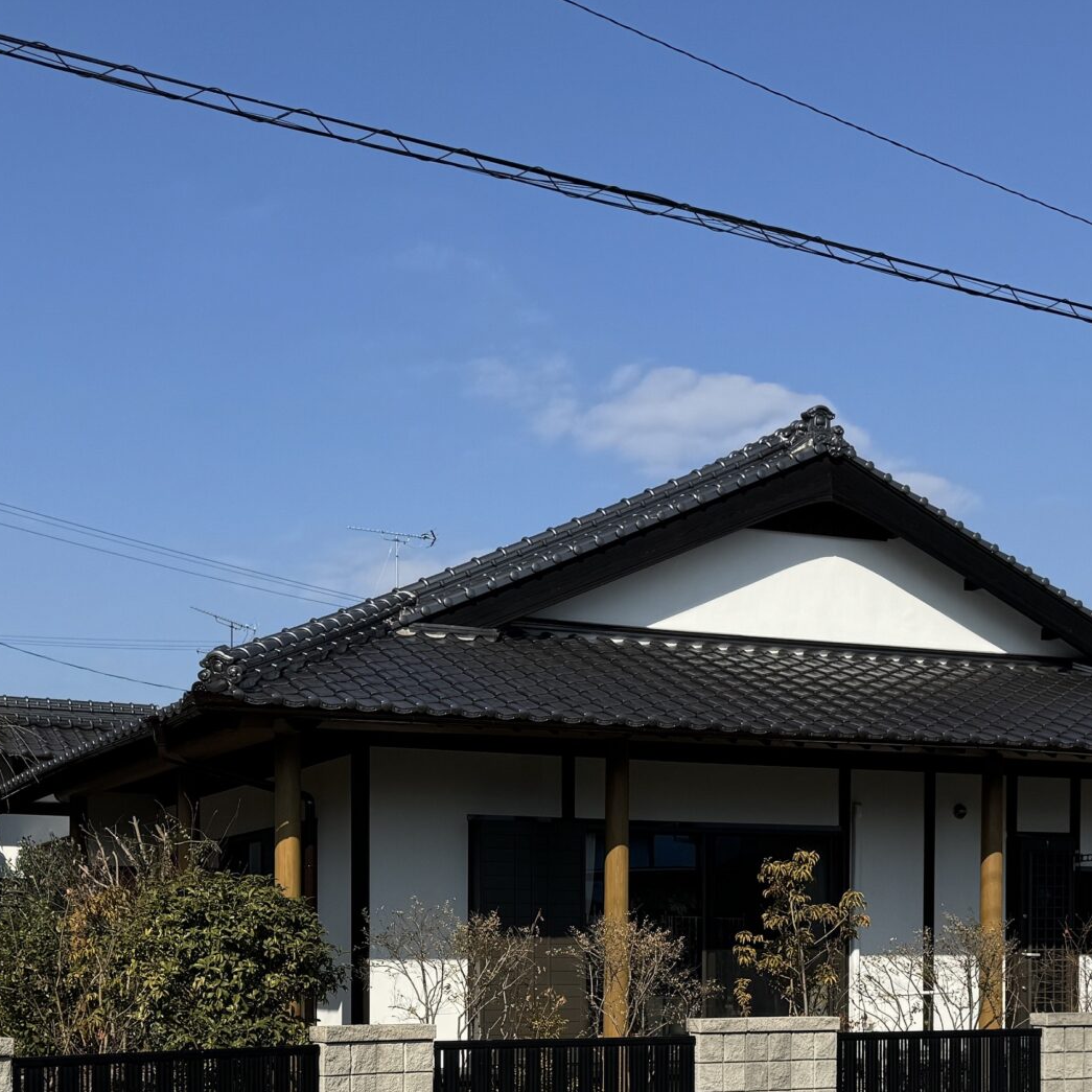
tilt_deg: +0.4
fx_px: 1856
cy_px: 984
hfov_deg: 32.7
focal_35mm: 52
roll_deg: -0.4
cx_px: 471
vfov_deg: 31.3
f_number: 1.78
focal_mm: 6.86
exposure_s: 1/6410
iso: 80
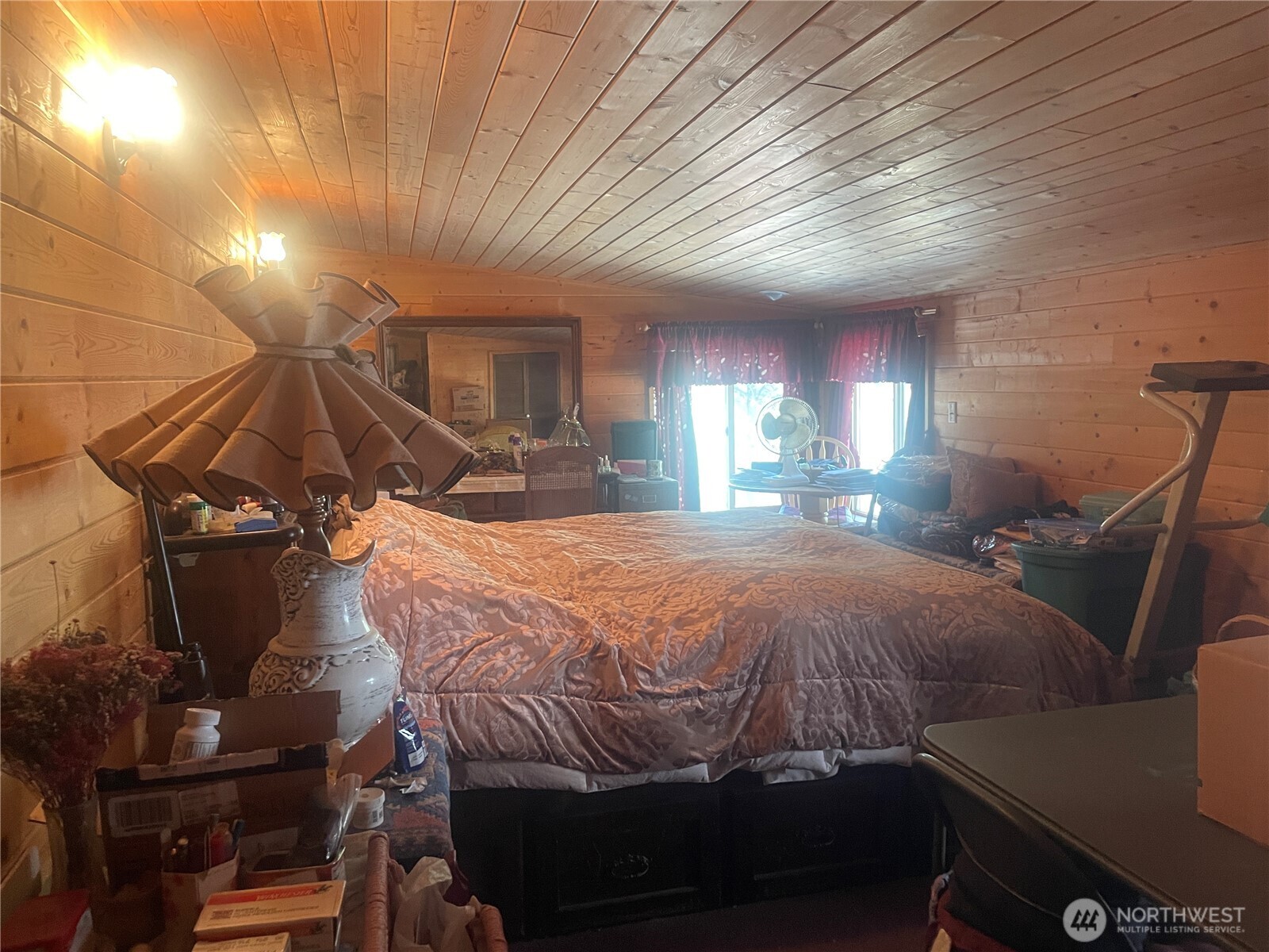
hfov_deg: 67.3
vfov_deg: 53.1
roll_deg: +1.3
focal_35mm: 26
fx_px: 953
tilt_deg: -5.6
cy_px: 476
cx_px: 634
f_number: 1.6
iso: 320
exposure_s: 1/54
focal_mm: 4.2
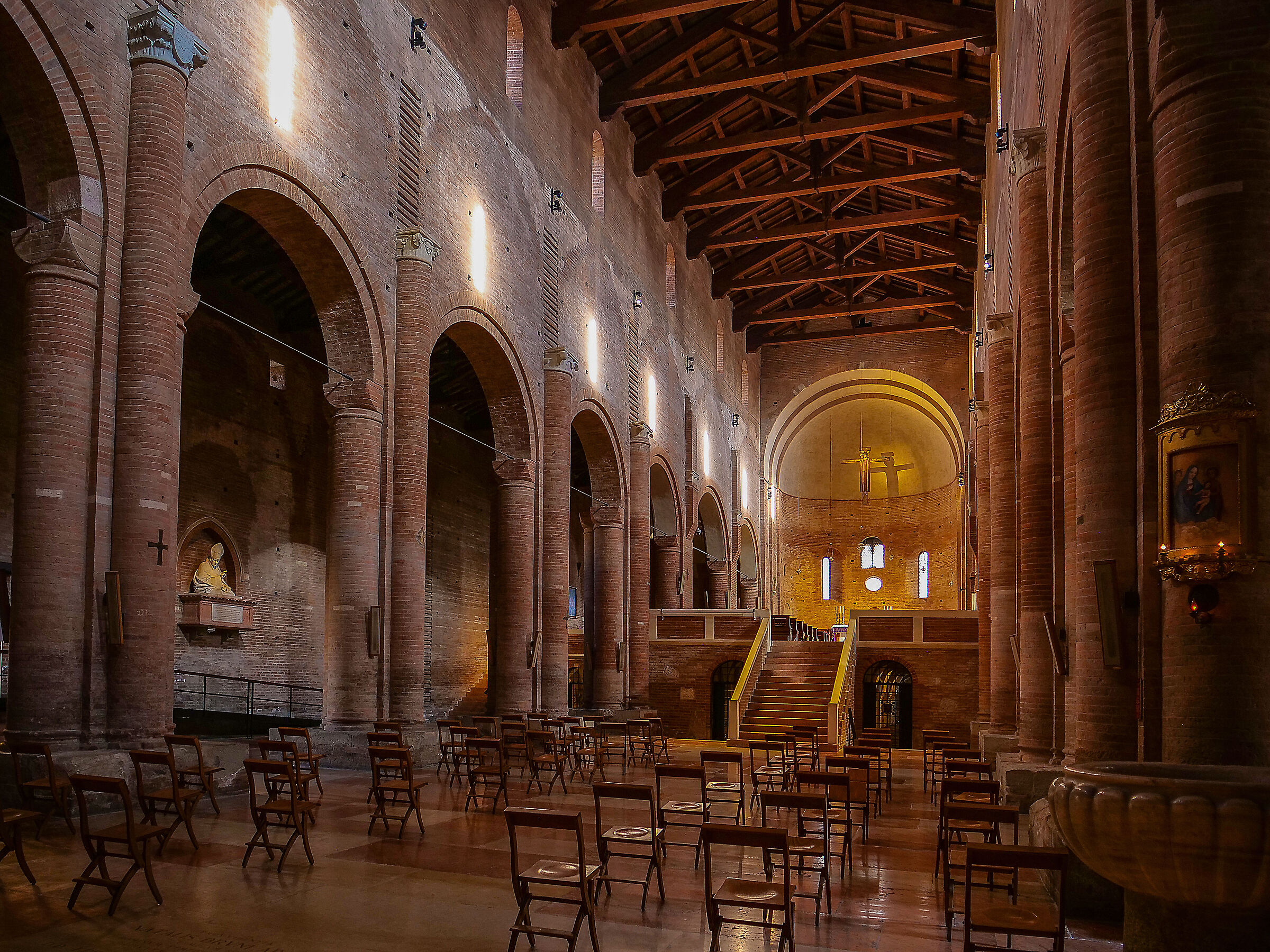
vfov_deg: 56.8
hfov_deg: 71.6
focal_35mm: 24
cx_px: 635
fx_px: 881
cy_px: 476
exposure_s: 1/15
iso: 400
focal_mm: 12
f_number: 2.8
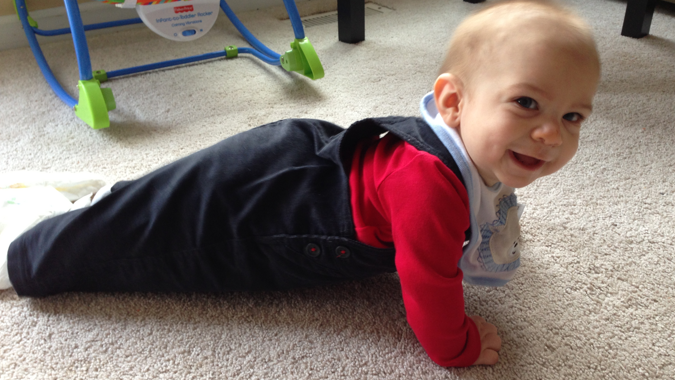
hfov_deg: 55.3
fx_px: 644
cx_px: 337
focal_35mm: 36
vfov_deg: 32.8
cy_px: 214
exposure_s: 1/20
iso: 80
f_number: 2.4
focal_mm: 4.13
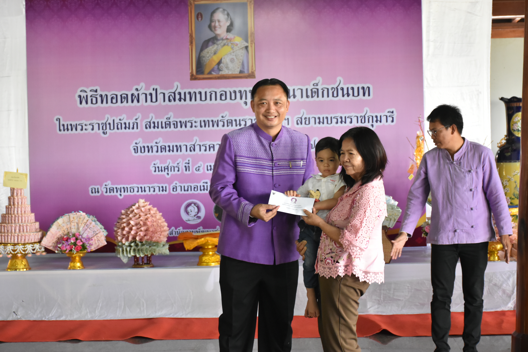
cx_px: 264
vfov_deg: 18.2
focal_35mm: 75
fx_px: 1100
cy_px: 176
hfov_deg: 27.0
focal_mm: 50
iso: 3200
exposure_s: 1/100
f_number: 4.8
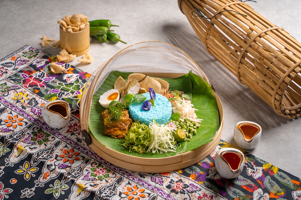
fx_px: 560
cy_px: 100
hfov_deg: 30.1
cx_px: 150
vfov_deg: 20.3
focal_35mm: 67
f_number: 7.1
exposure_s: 1/160
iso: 800
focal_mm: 67
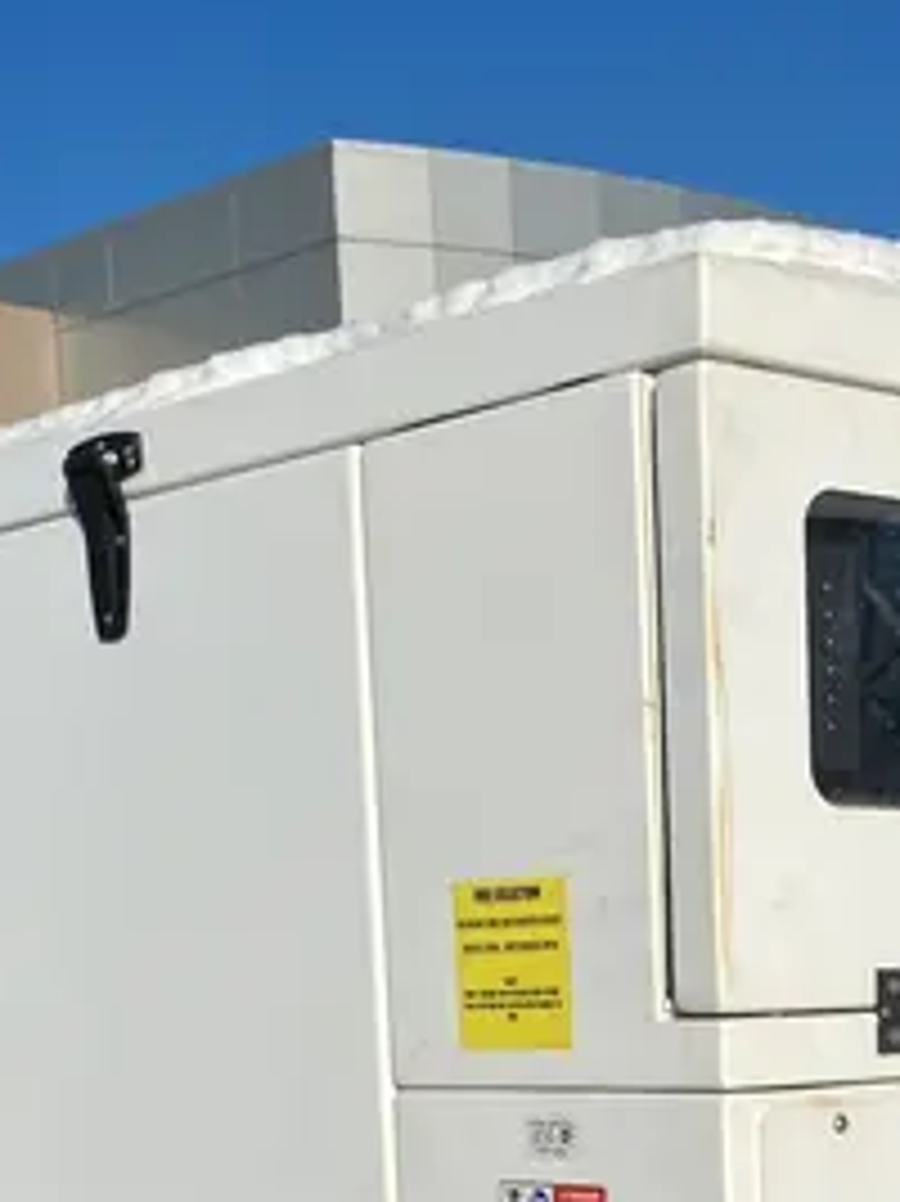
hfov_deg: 19.1
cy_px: 1213
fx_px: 2671
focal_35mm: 77
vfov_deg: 24.2
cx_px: 567
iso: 32
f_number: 1.8
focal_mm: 3.99
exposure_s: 1/4878
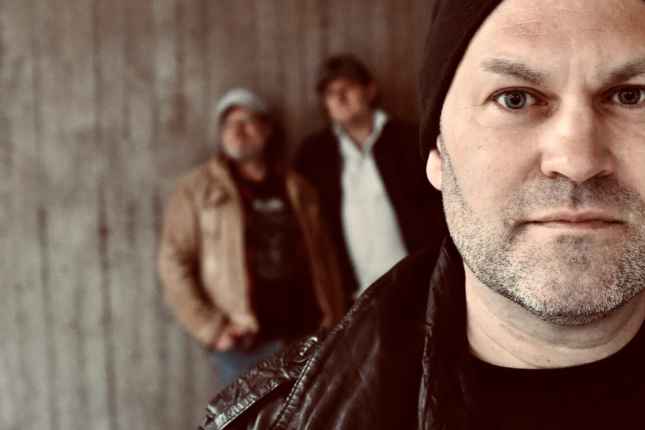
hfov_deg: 34.8
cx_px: 416
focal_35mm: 57
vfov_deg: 23.8
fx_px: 1021
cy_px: 191
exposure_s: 1/50
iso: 4000
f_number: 3.5
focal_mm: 28
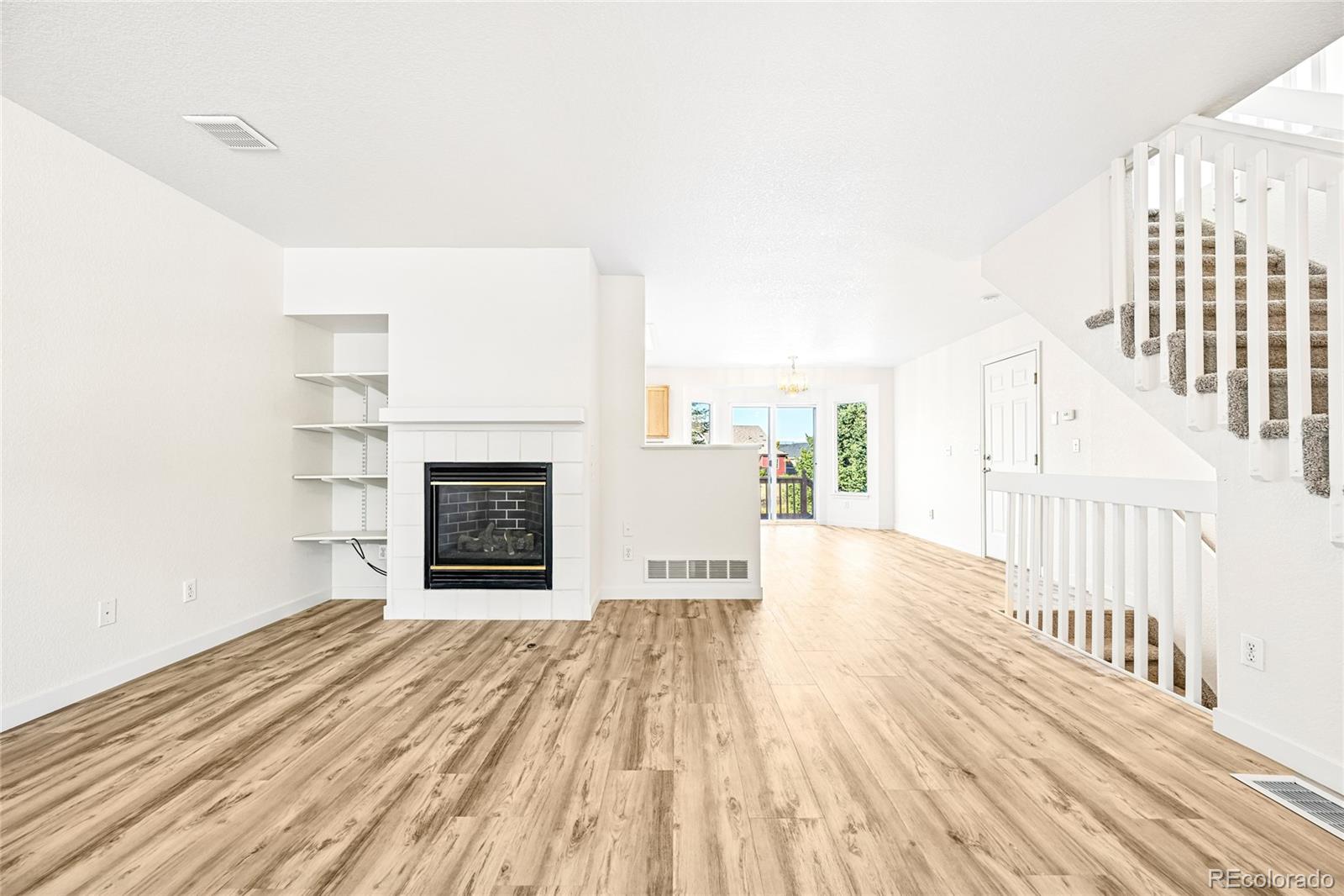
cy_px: 448
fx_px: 523
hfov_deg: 104.3
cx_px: 672
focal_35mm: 14
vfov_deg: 81.2
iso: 90
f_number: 8
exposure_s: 1/15
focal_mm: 14
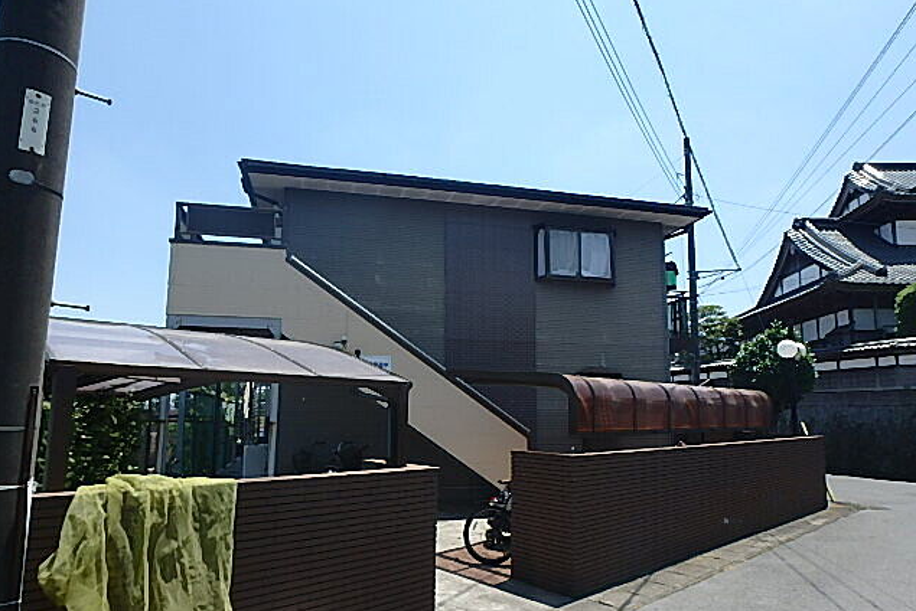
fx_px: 560
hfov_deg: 78.6
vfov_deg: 57.1
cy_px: 340
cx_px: 456
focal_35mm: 22
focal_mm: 3.7
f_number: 3.5
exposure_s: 1/1000
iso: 125
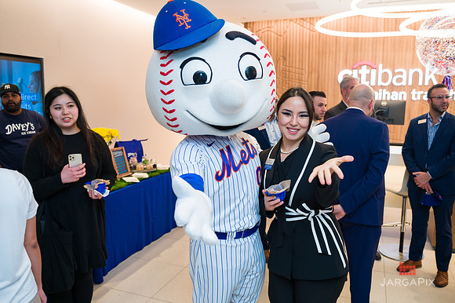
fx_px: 366
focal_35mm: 29
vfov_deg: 44.9
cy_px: 152
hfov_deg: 63.7
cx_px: 228
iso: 400
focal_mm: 29
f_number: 4
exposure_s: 1/200
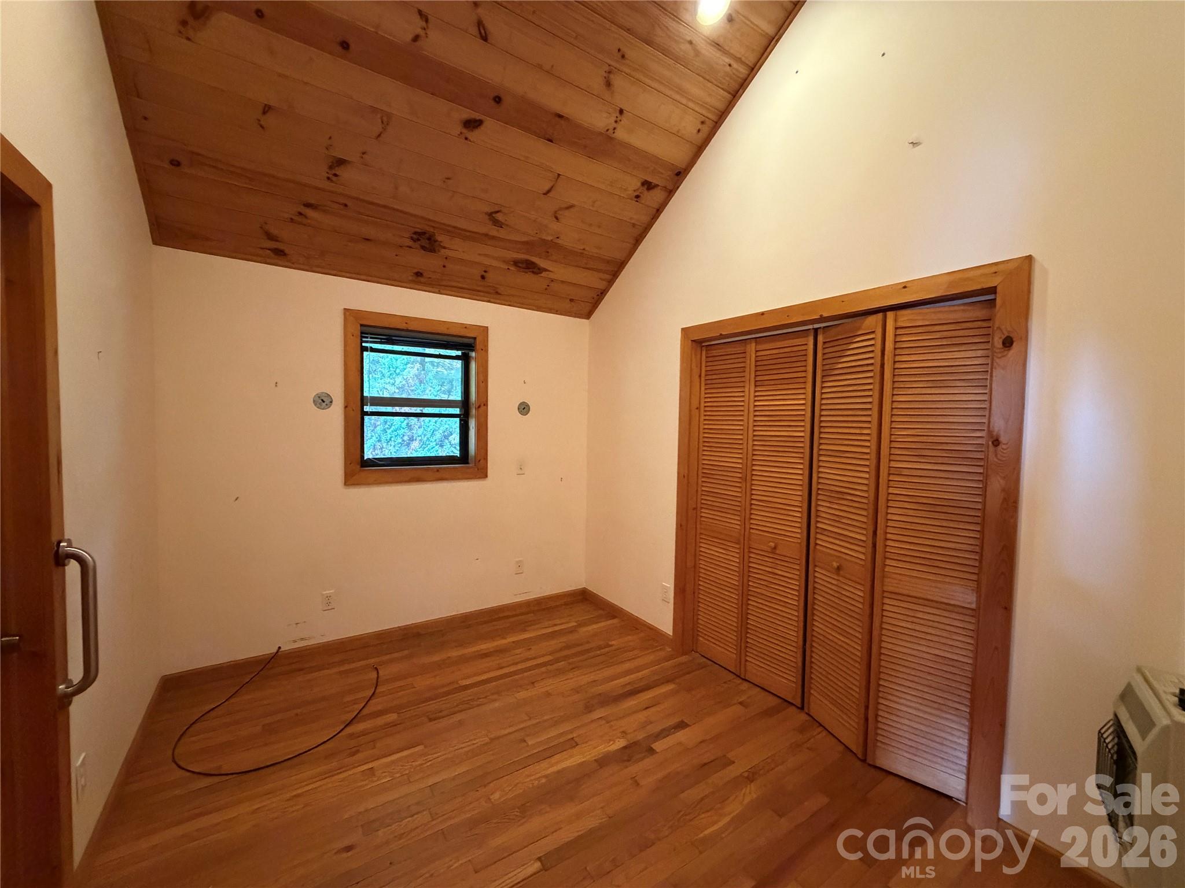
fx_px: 479
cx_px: 592
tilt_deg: -2.7
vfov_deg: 85.7
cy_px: 444
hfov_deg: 102.1
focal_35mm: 14
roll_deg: -1.1
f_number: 2.2
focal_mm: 2.22
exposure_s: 1/60
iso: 1000
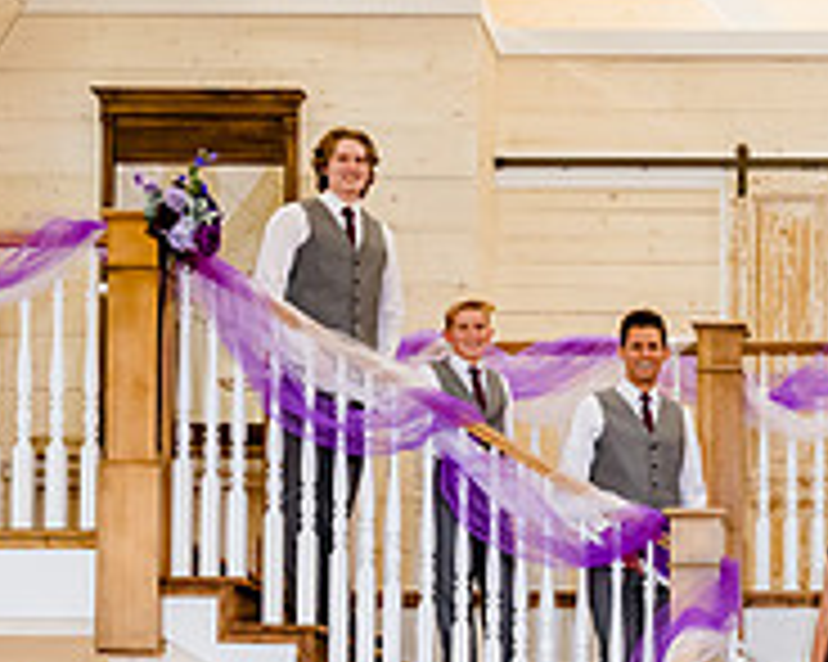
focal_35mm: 105
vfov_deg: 14.1
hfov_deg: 17.5
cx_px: 981
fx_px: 2572
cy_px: 849
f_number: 6.3
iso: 2500
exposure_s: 1/200
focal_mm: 35
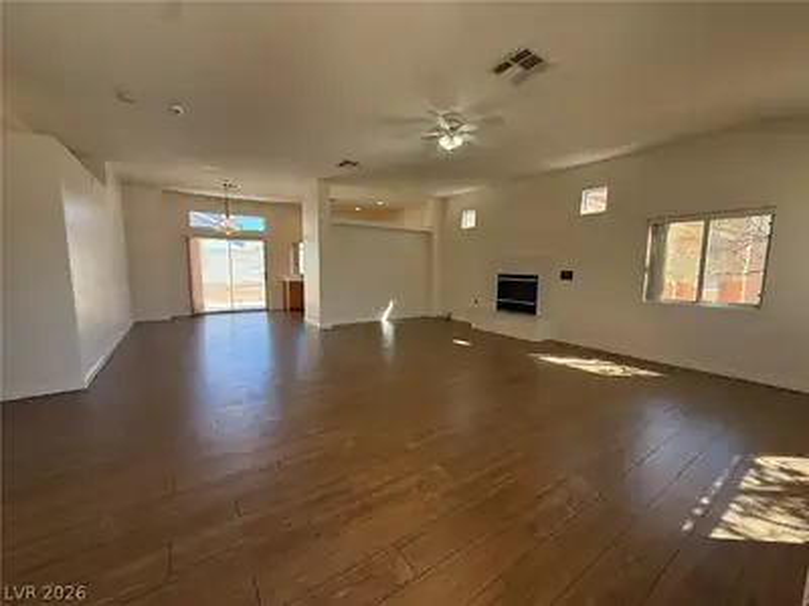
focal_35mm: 14
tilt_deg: -7.0
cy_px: 303
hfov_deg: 102.1
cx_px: 404
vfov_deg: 85.7
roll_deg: -1.0
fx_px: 327
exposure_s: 1/177
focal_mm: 2.22
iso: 64
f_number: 2.2
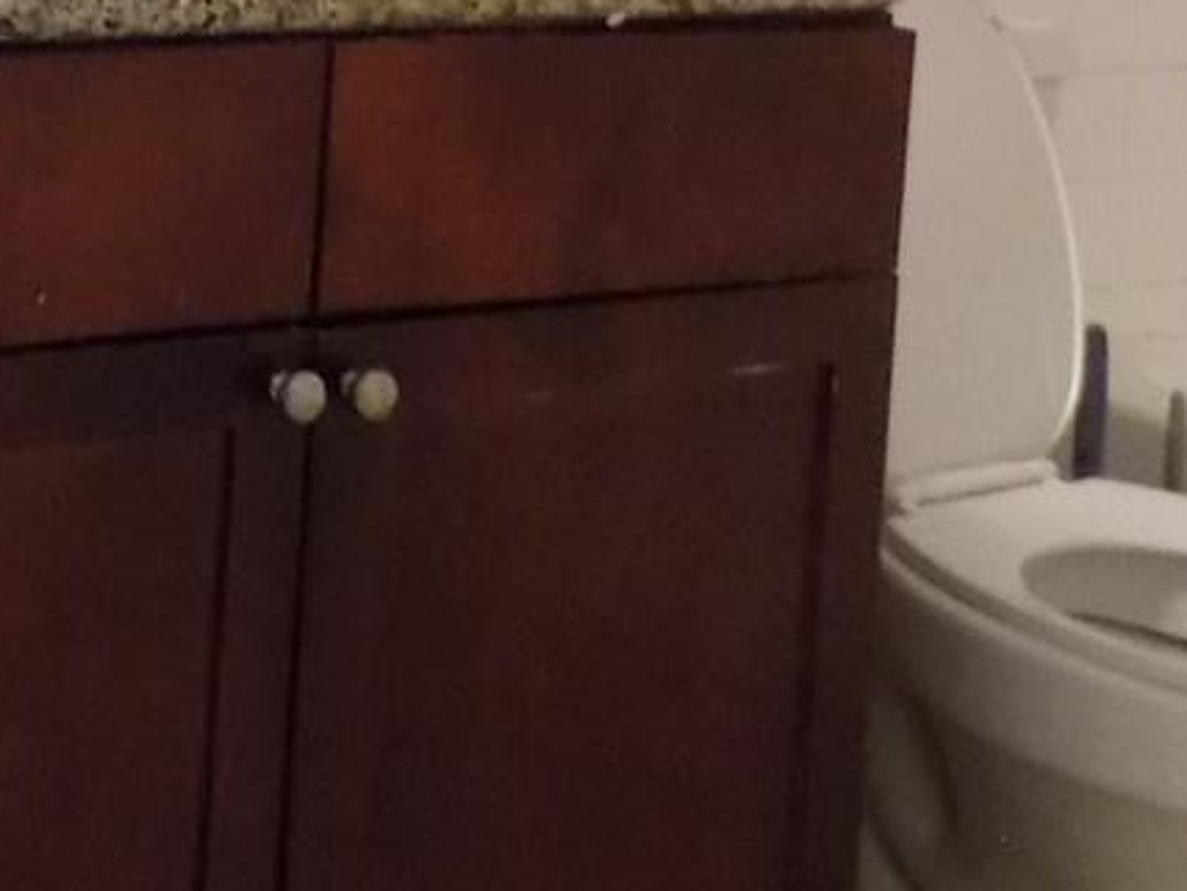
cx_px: -419
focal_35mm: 86
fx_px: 2949
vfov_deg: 16.0
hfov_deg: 20.5
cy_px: -364
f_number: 3.1
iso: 400
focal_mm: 4
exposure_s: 1/10
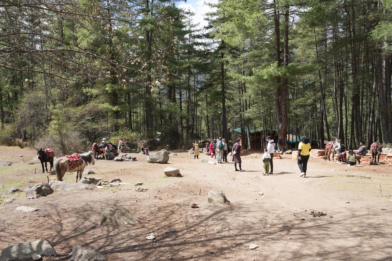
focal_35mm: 24
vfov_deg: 53.1
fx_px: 261
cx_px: 196
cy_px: 130
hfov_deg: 73.7
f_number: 10
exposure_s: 1/100
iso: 100
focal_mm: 24
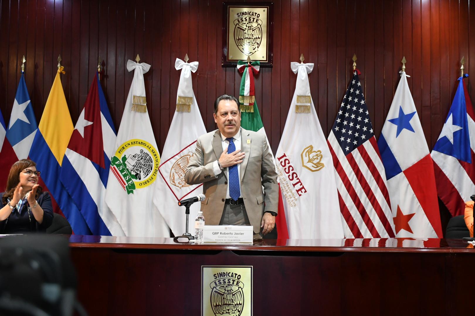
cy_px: 158
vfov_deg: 28.1
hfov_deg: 41.1
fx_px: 633
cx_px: 238
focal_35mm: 48
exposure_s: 1/100
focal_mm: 32
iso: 2000
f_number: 4
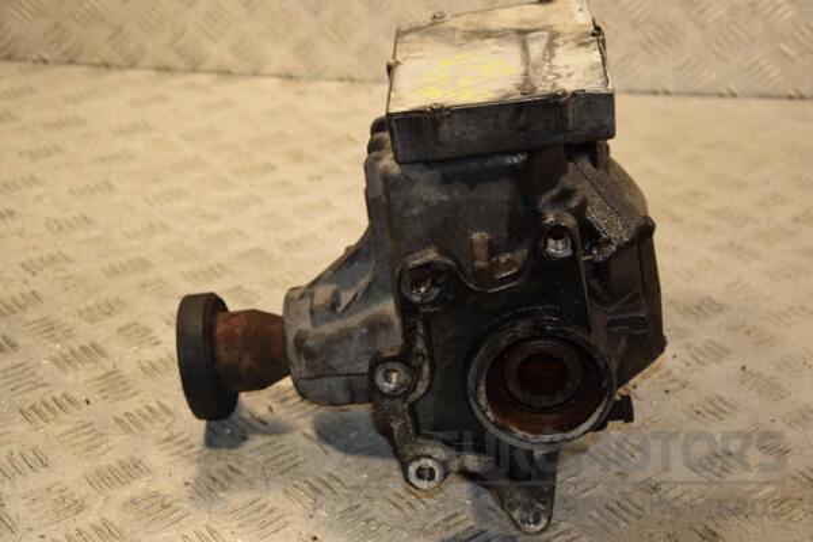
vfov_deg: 18.9
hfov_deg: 28.1
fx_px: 1626
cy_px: 271
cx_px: 406
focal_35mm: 72
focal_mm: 48
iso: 800
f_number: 5
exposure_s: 1/200
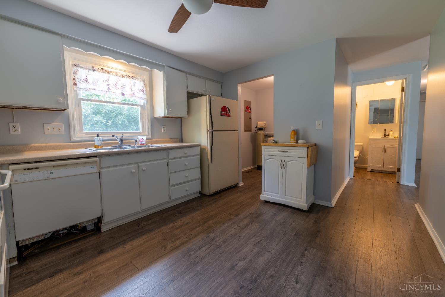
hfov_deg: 104.3
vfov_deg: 81.2
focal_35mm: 14
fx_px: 173
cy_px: 148
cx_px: 222
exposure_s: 1/6
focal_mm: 14
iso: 100
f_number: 8
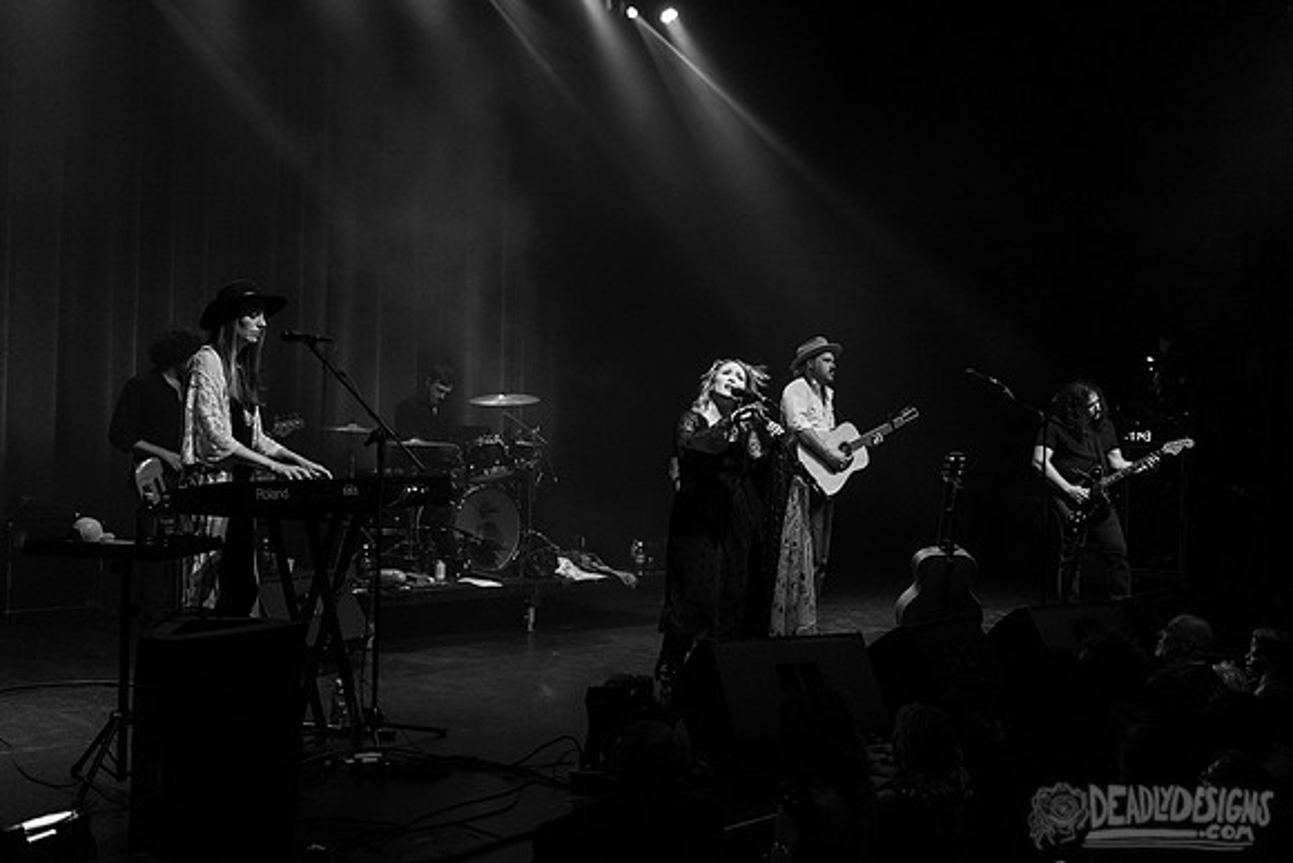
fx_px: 1387
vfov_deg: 34.5
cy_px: 401
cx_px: 725
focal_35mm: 39
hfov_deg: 49.9
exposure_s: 1/160
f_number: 3.2
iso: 2500
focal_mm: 32
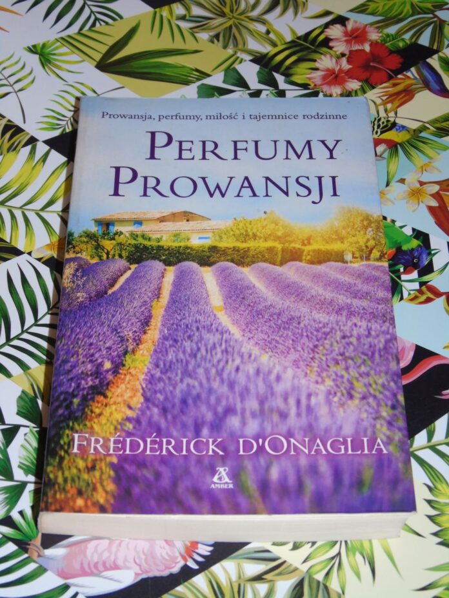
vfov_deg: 31.2
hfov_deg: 23.7
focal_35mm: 62
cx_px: 224
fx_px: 1072
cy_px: 299
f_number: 4.5
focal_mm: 11
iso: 200
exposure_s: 1/60
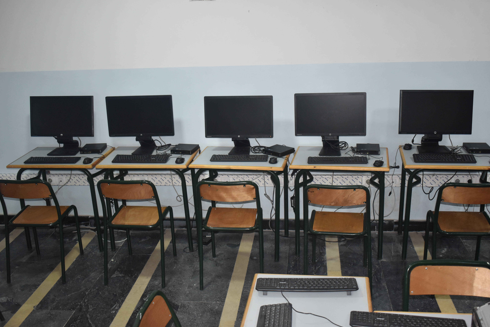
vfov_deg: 33.4
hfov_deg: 48.5
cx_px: 247
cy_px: 167
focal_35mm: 40
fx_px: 544
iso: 1250
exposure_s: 1/60
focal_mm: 26
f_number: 4
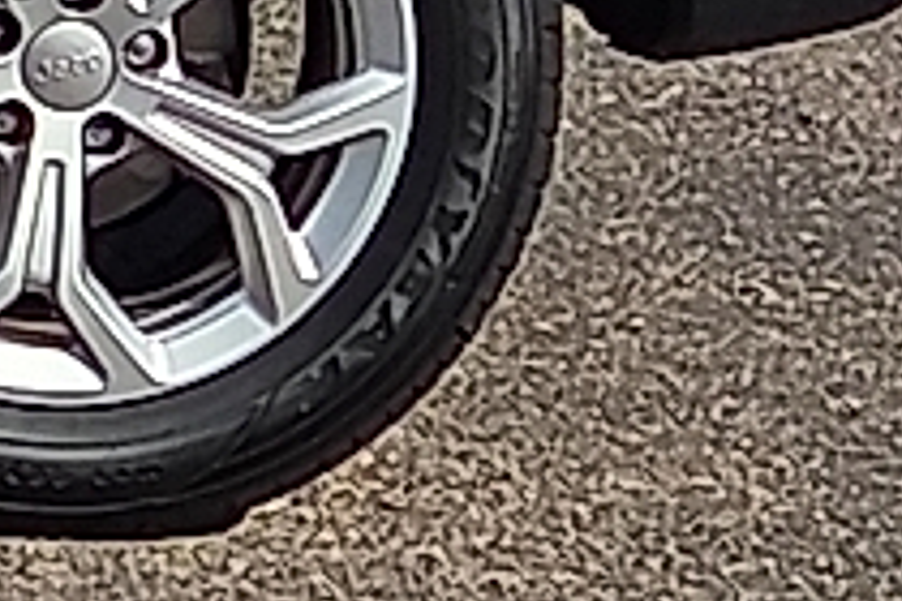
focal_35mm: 333
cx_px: -1907
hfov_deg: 5.7
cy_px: -781
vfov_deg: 4.1
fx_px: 8343
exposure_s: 1/5000
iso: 25
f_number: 1.8
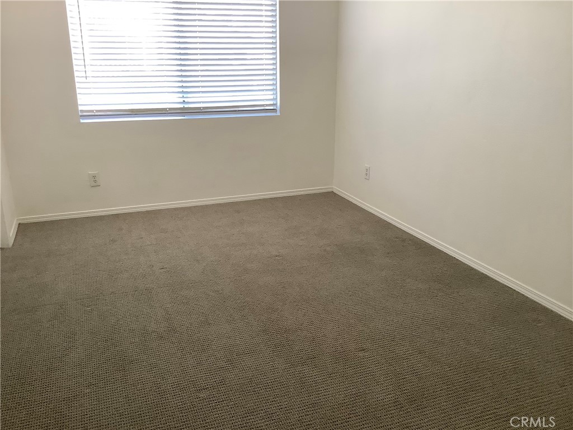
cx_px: 286
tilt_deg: -17.9
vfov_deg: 45.4
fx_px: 513
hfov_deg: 58.4
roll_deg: +0.1
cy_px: 215
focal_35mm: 31
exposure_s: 1/60
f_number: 2.4
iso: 64
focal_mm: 3.3
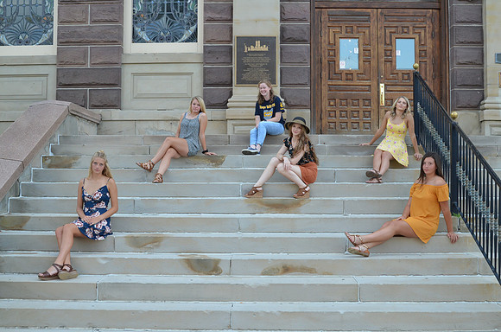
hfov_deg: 46.5
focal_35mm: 42
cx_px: 250
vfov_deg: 31.7
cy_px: 166
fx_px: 583
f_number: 7.1
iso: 800
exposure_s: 1/200
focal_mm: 28
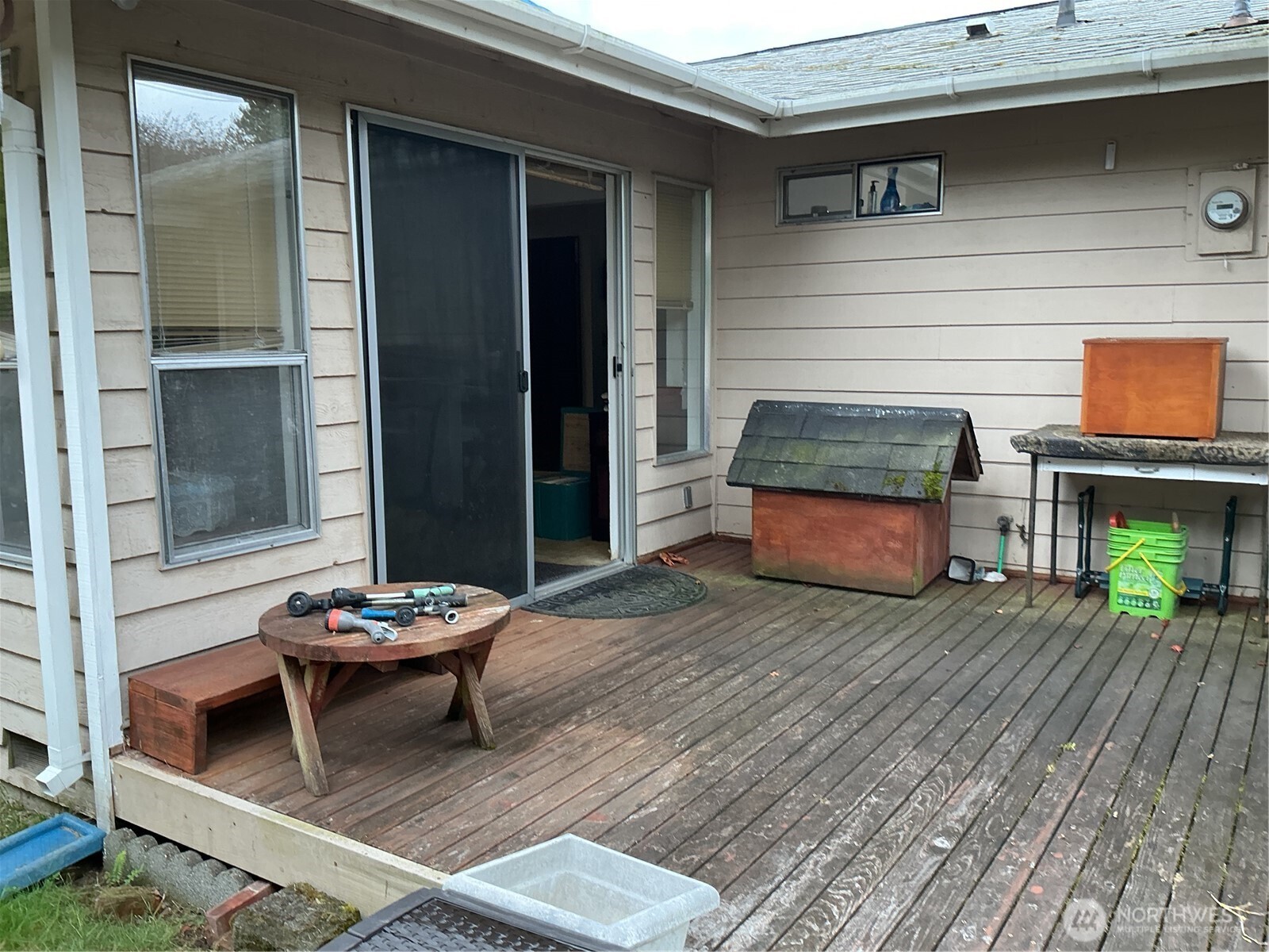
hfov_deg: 61.7
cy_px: 476
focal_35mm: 29
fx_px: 1063
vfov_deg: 48.2
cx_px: 634
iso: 50
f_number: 1.8
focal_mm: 3
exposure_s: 1/120
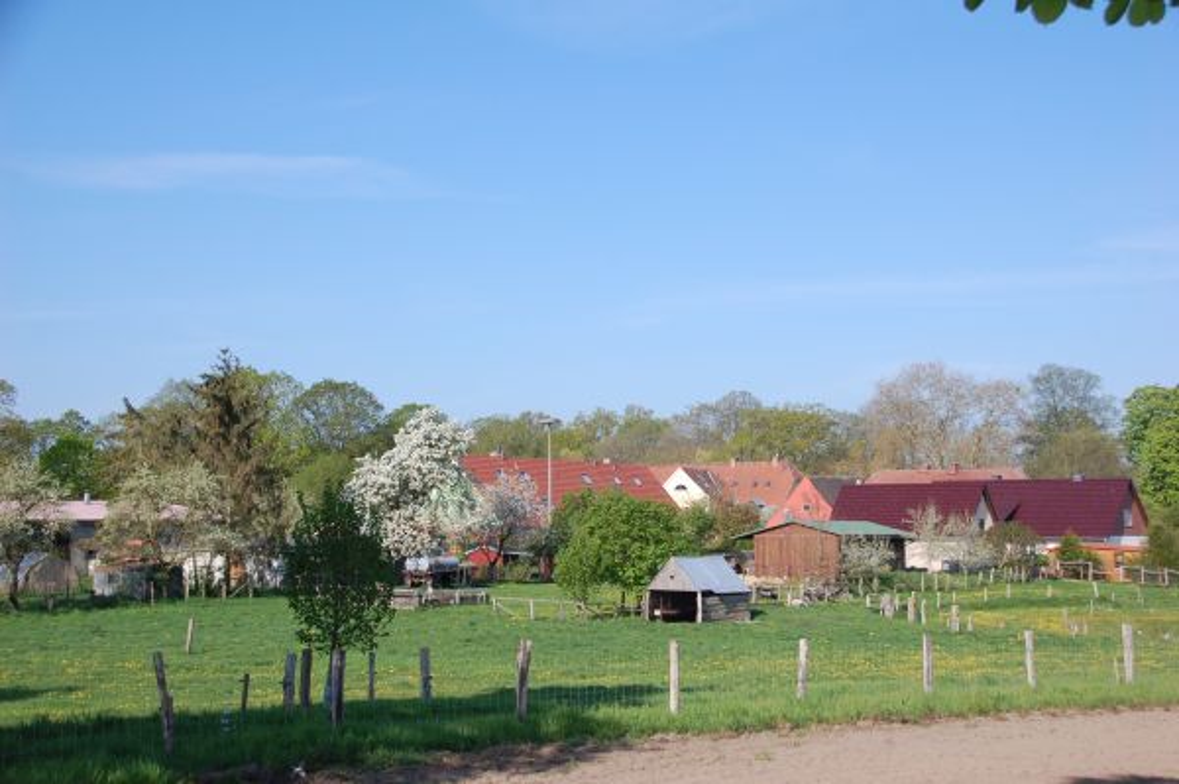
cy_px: 392
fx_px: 1865
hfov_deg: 35.1
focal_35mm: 57
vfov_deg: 23.7
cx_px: 590
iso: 200
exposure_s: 1/320
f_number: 9
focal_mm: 38
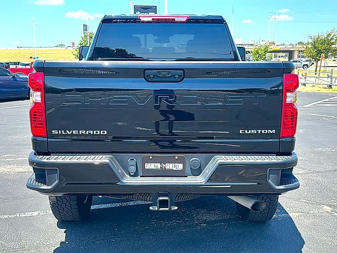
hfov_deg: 50.1
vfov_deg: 38.7
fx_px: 360
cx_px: 168
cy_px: 126
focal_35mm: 37
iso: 80
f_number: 1.78
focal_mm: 6.86
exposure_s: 1/1818
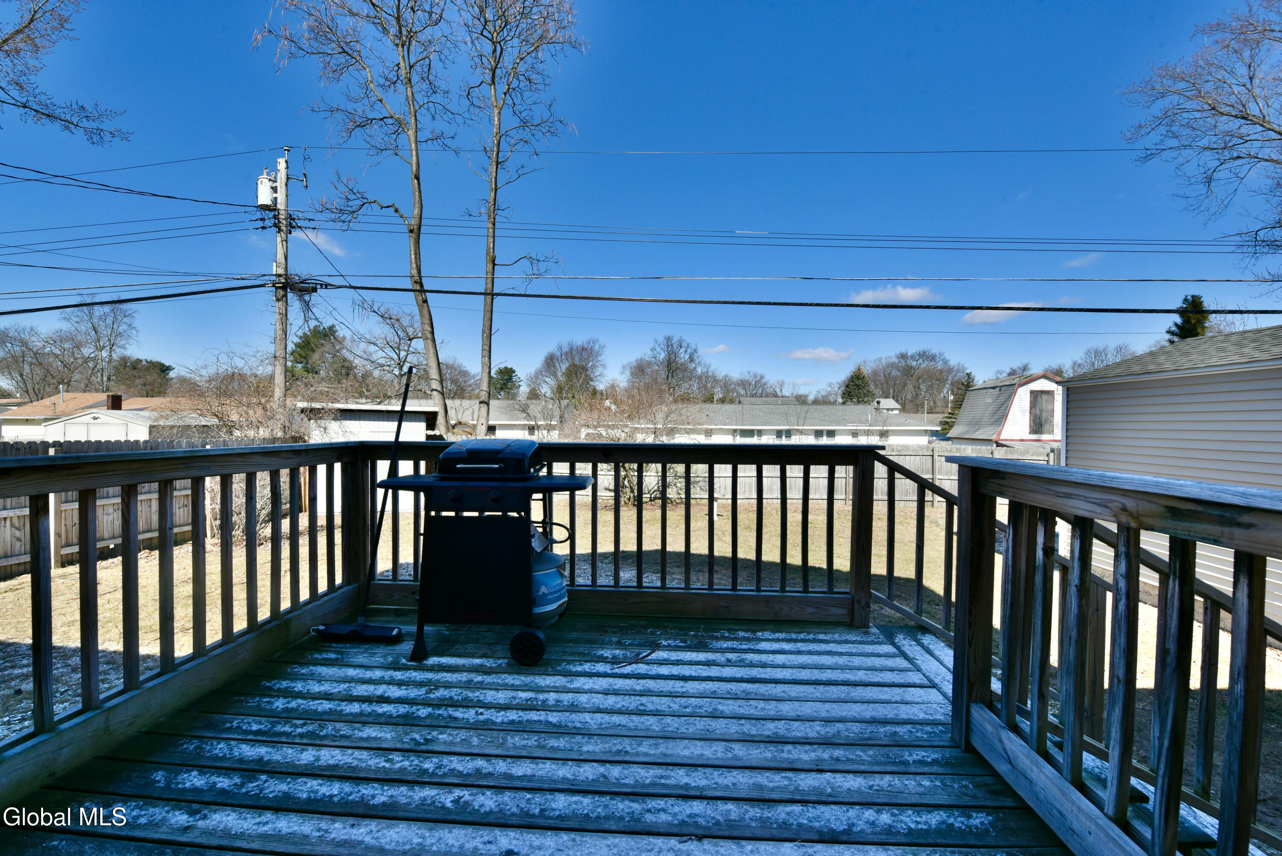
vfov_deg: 81.3
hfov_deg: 104.2
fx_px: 499
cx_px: 641
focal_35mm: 14
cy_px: 428
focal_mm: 14
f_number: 11
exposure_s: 1/1250
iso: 800
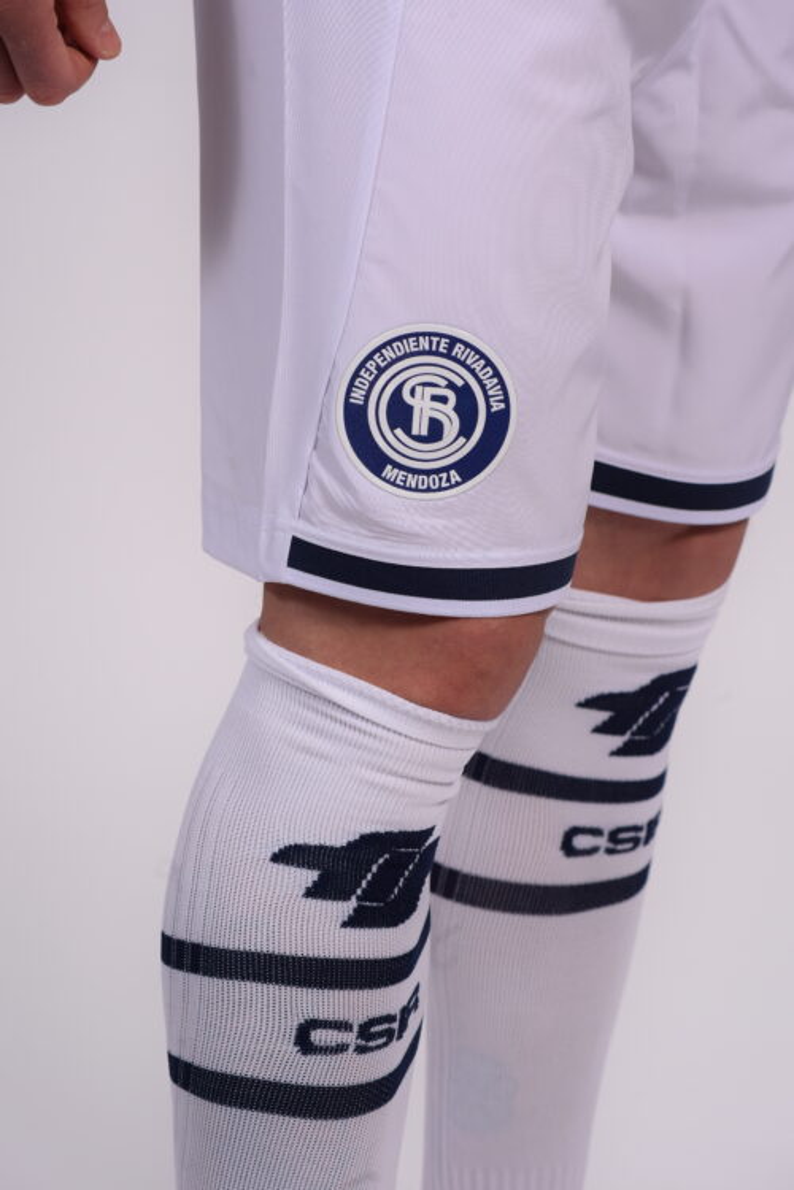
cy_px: 595
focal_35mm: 90
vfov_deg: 22.6
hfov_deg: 15.2
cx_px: 397
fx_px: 2977
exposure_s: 1/100
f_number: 10
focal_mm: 90
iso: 640
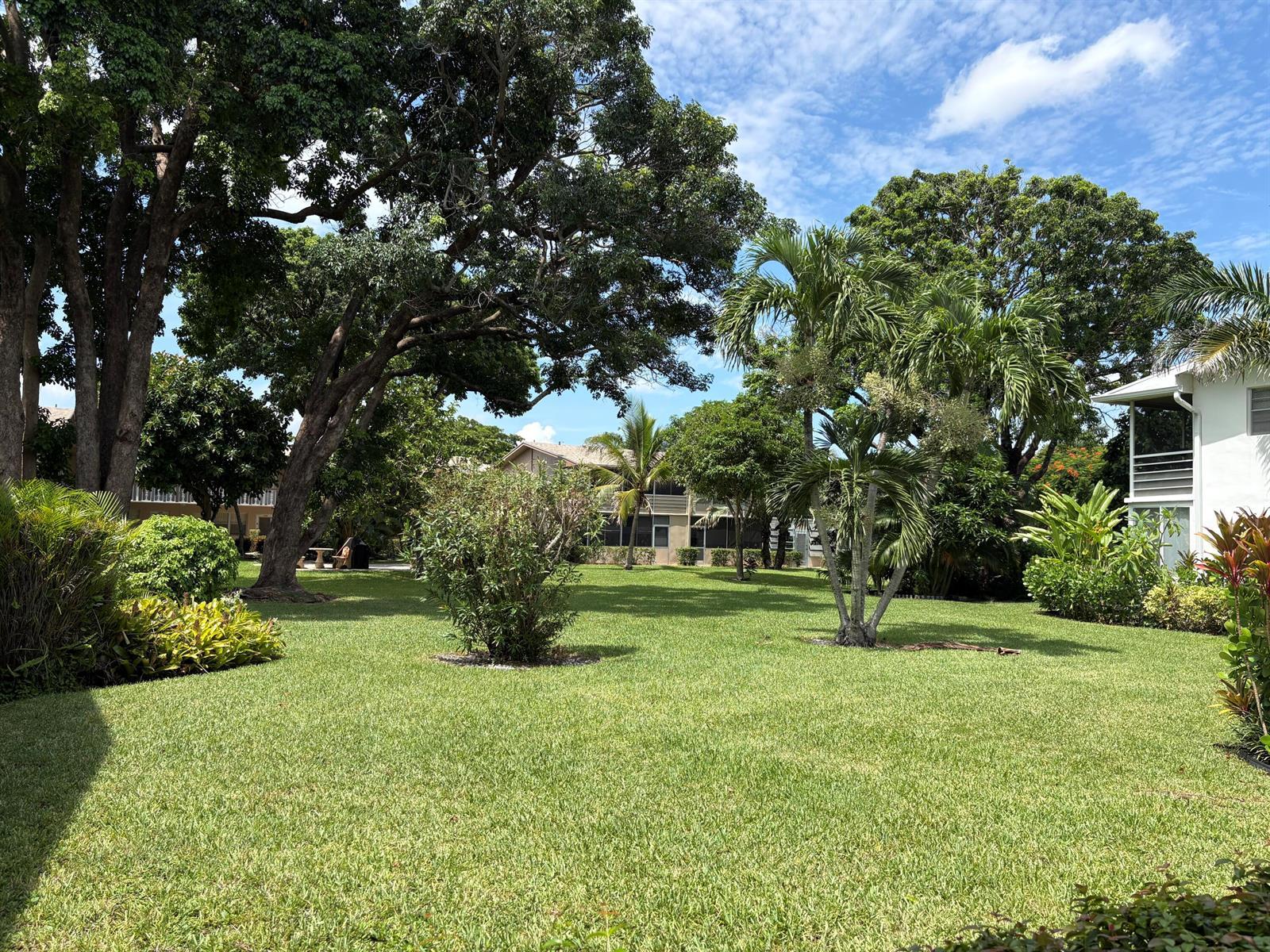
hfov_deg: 67.3
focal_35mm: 26
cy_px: 476
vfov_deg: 53.1
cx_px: 635
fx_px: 954
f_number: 1.6
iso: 50
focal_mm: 5.96
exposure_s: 1/2208
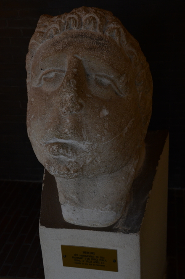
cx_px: 92
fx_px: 406
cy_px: 140
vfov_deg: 37.9
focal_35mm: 52
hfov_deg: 25.6
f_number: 6.3
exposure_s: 1/160
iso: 1000
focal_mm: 35
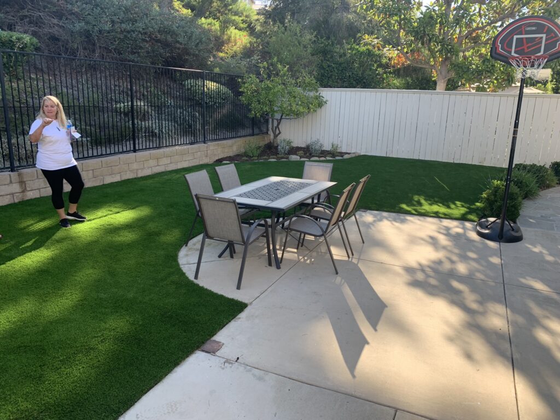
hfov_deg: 67.3
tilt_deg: -14.2
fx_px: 421
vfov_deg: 53.1
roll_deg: -1.5
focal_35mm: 26
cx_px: 280
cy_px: 210
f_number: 1.8
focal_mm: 4.25
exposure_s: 1/297
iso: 25
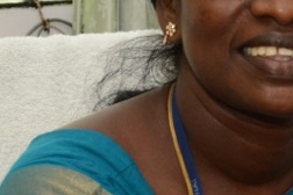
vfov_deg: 4.3
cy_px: 172
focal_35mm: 321
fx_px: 2615
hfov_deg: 6.4
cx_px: 379
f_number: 5
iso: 500
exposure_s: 1/125
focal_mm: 45
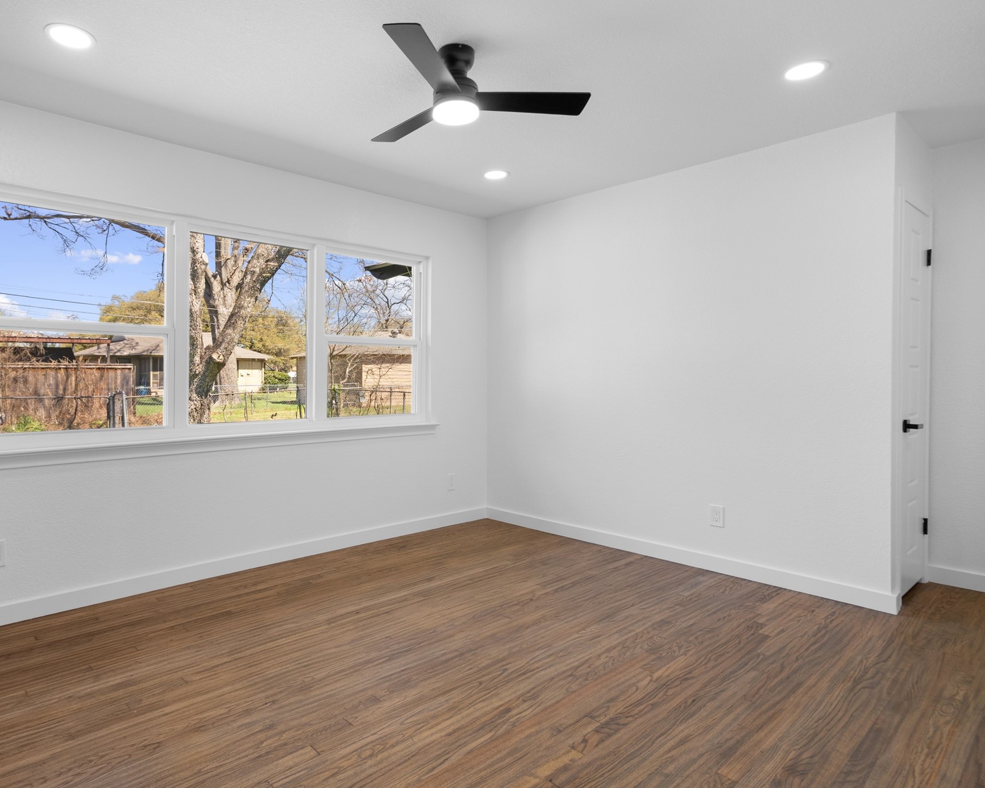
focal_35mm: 20
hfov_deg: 79.5
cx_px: 399
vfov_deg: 68.1
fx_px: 583
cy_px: 391
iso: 400
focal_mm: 17
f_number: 8
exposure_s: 1/2
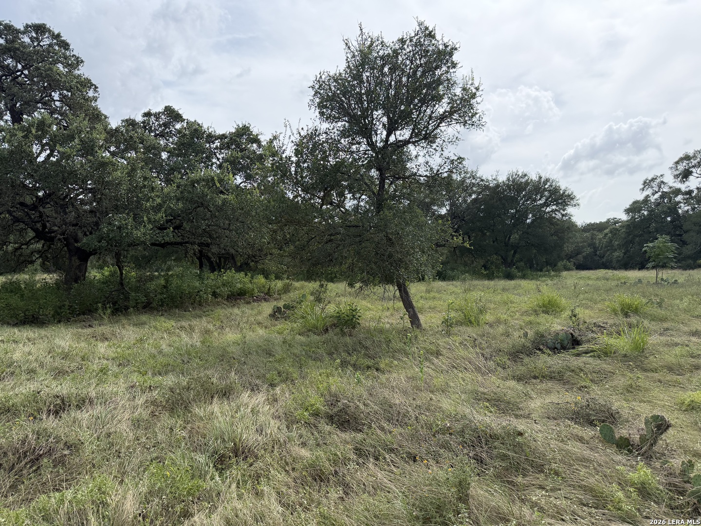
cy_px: 263
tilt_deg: -0.2
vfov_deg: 56.8
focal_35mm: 24
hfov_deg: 71.6
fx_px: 486
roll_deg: +0.2
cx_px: 350
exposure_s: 1/3425
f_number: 1.78
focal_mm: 6.76
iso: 100
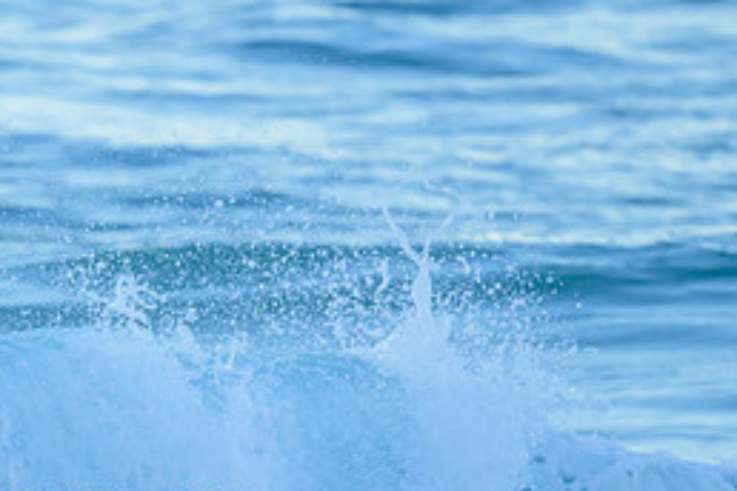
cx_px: -152
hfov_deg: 1.0
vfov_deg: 0.6
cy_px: 533
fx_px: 43869
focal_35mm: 2143
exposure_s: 1/1600
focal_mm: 800
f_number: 6.3
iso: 900
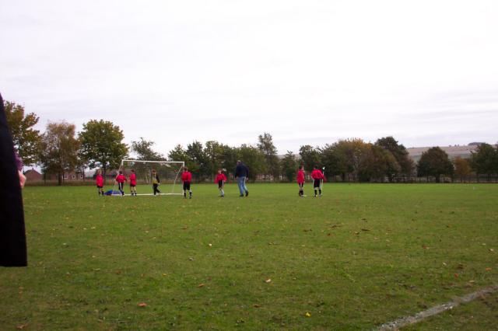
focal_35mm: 35
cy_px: 166
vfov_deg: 37.8
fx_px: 484
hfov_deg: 54.5
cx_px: 249
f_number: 9.5
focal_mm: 7.5
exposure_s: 1/1000
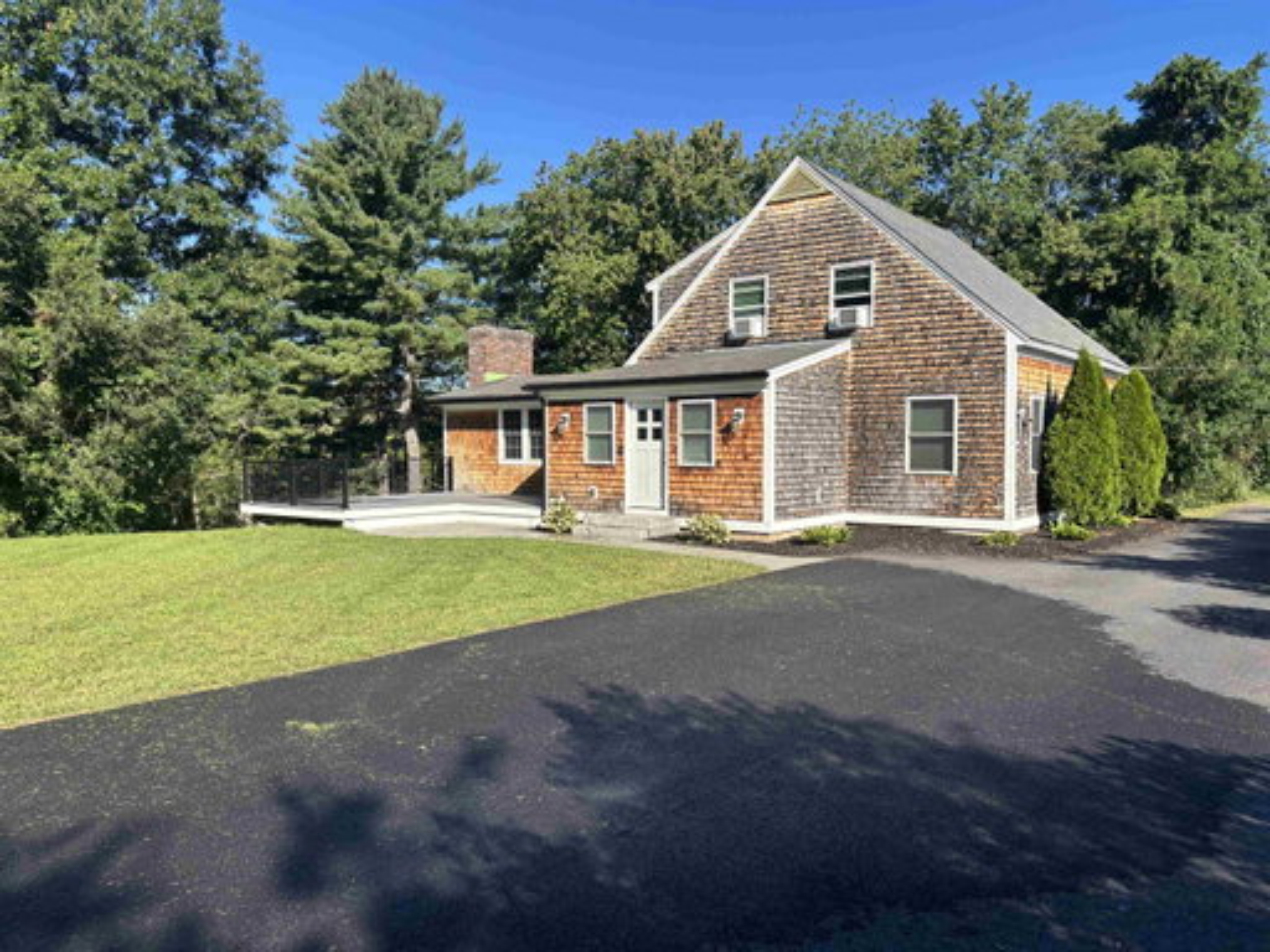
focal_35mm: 26
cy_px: 476
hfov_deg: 67.3
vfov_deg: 53.1
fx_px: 954
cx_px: 635
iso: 50
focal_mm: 5.96
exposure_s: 1/1876
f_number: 1.6
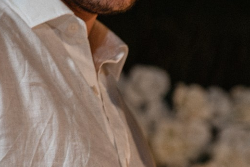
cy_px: 99
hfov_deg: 9.3
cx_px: 87
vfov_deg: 6.2
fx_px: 1535
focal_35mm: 221
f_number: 2.2
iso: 3200
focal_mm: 50
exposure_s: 1/200
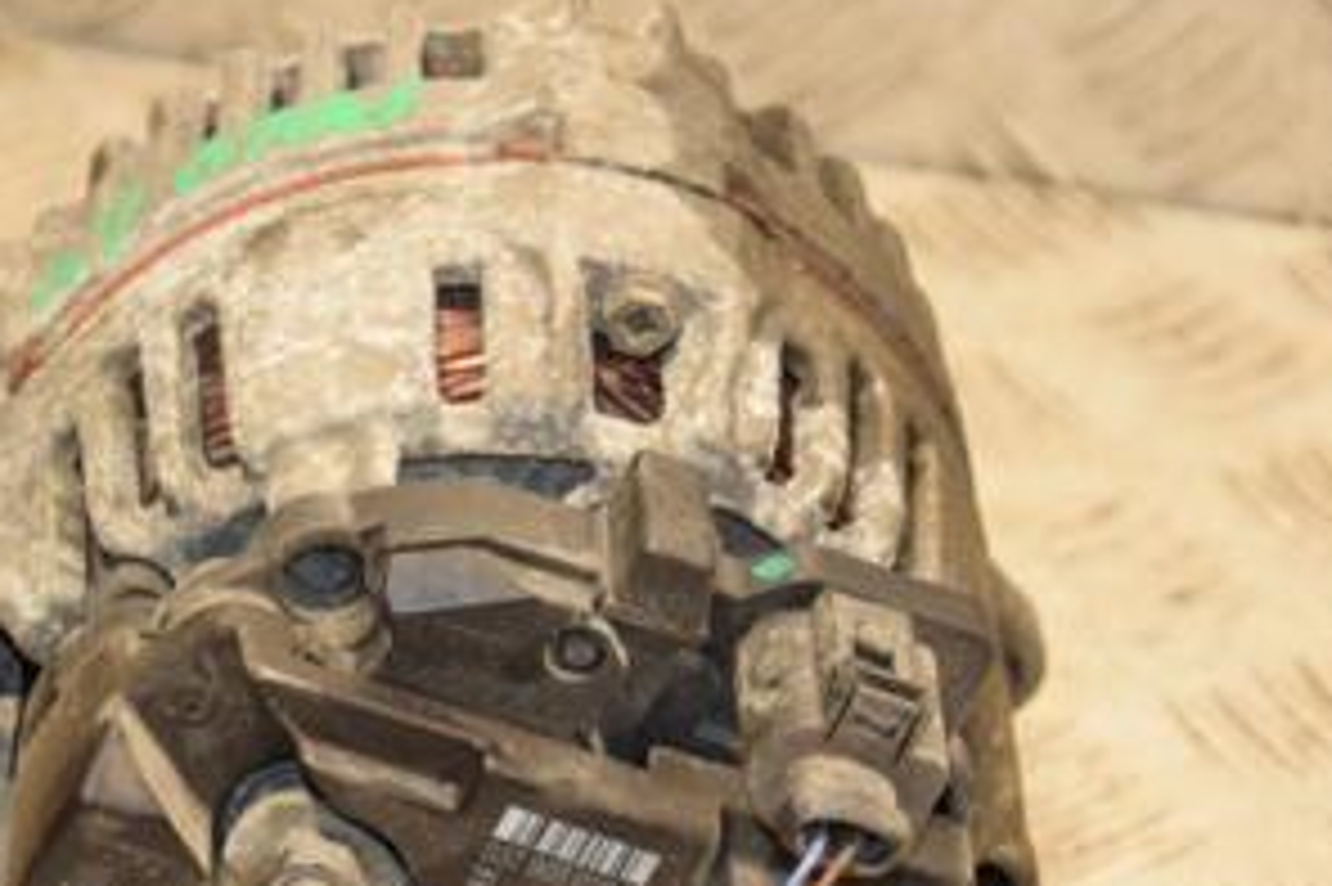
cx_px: 446
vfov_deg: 6.8
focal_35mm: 201
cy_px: 702
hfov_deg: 10.2
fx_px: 7433
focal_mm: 66
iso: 800
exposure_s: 1/160
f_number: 5.3
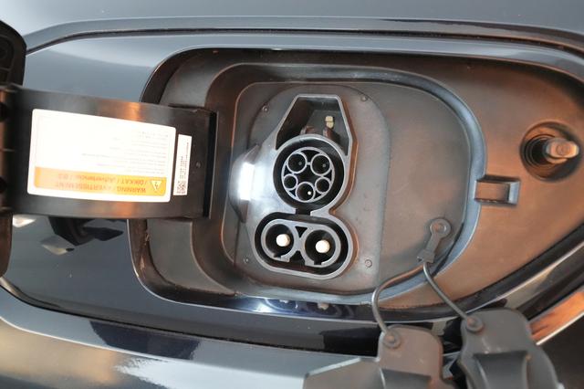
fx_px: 422
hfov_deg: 69.4
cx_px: 292
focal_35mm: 26
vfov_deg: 49.5
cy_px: 194
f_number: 4.5
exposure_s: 1/125
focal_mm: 26
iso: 12800
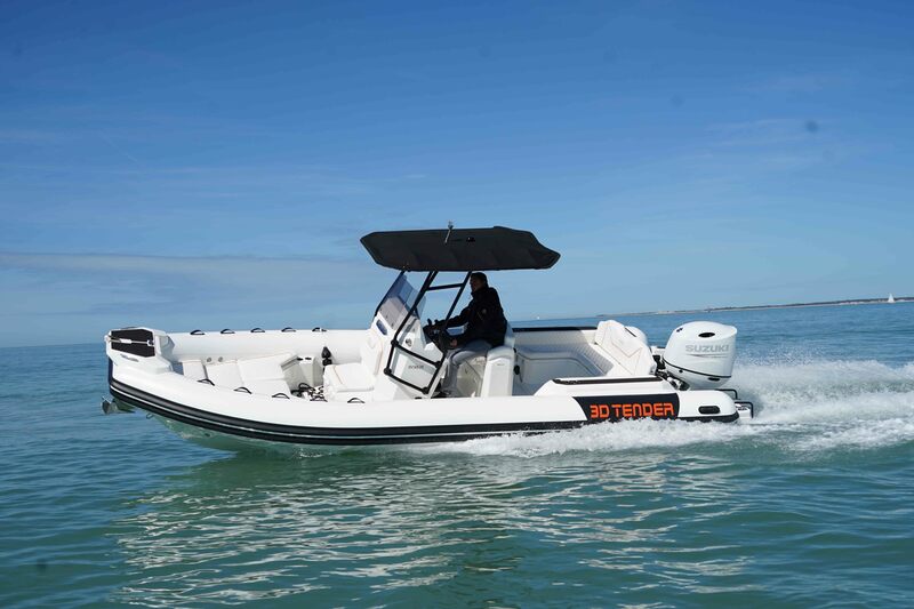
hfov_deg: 51.9
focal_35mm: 37
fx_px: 939
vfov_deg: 35.9
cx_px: 457
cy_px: 304
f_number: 6.3
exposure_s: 1/800
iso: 100
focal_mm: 37
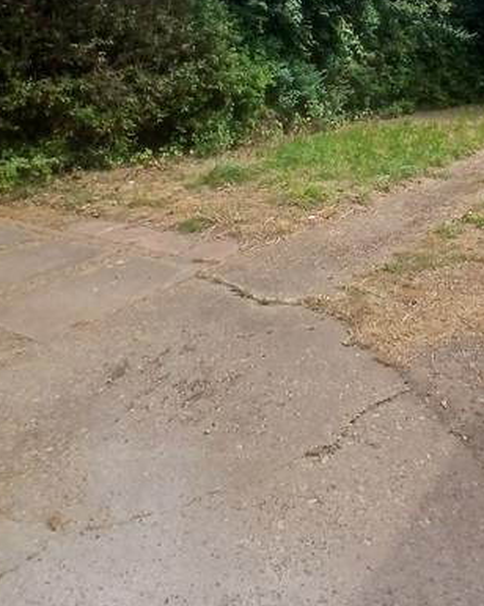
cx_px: 349
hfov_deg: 45.8
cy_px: 42
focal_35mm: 31
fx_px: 555
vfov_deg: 49.8
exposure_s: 1/1362
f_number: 2.2
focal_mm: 1.4
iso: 50
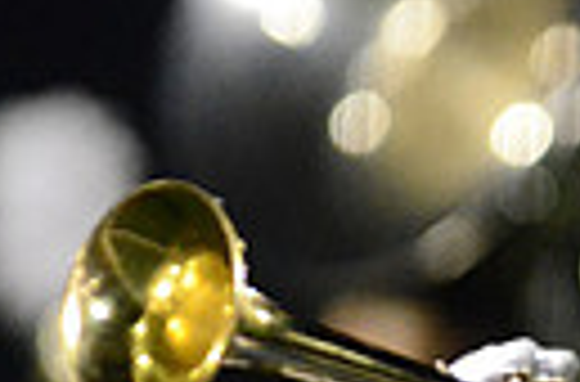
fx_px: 21655
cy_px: 602
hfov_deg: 1.5
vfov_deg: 1.0
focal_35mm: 1349
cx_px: 917
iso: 6400
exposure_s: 1/800
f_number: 3.5
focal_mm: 200
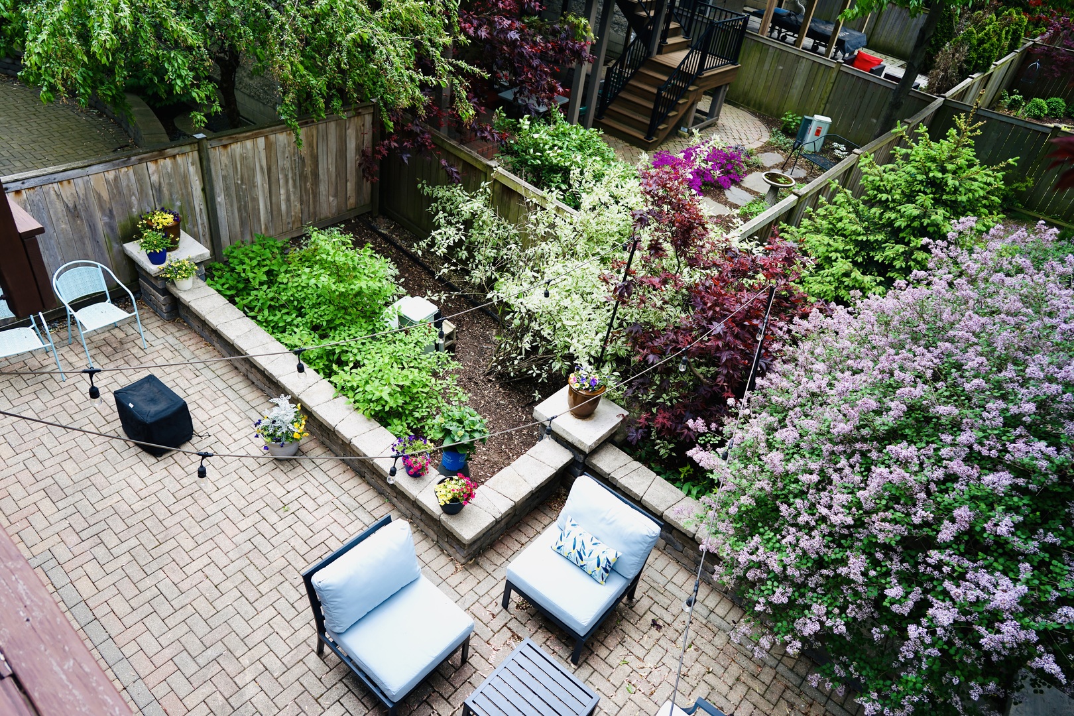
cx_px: 537
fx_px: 746
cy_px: 358
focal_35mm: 25
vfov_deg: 51.3
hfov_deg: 71.5
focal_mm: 25
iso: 100
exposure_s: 1/200
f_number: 4
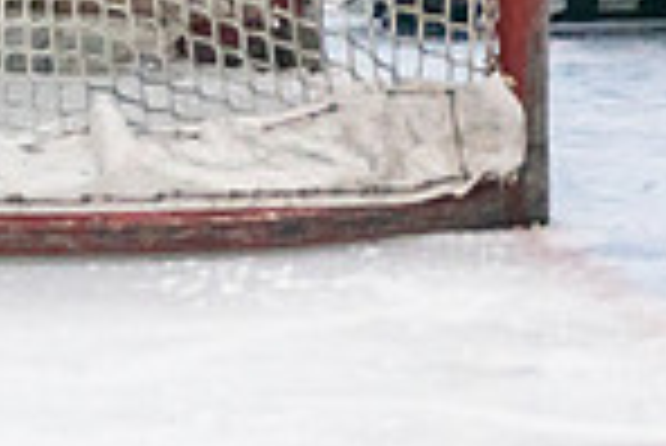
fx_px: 9703
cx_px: 885
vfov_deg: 2.6
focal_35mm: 524
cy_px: -250
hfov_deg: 3.9
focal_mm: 100
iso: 4000
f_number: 2.8
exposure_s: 1/1600
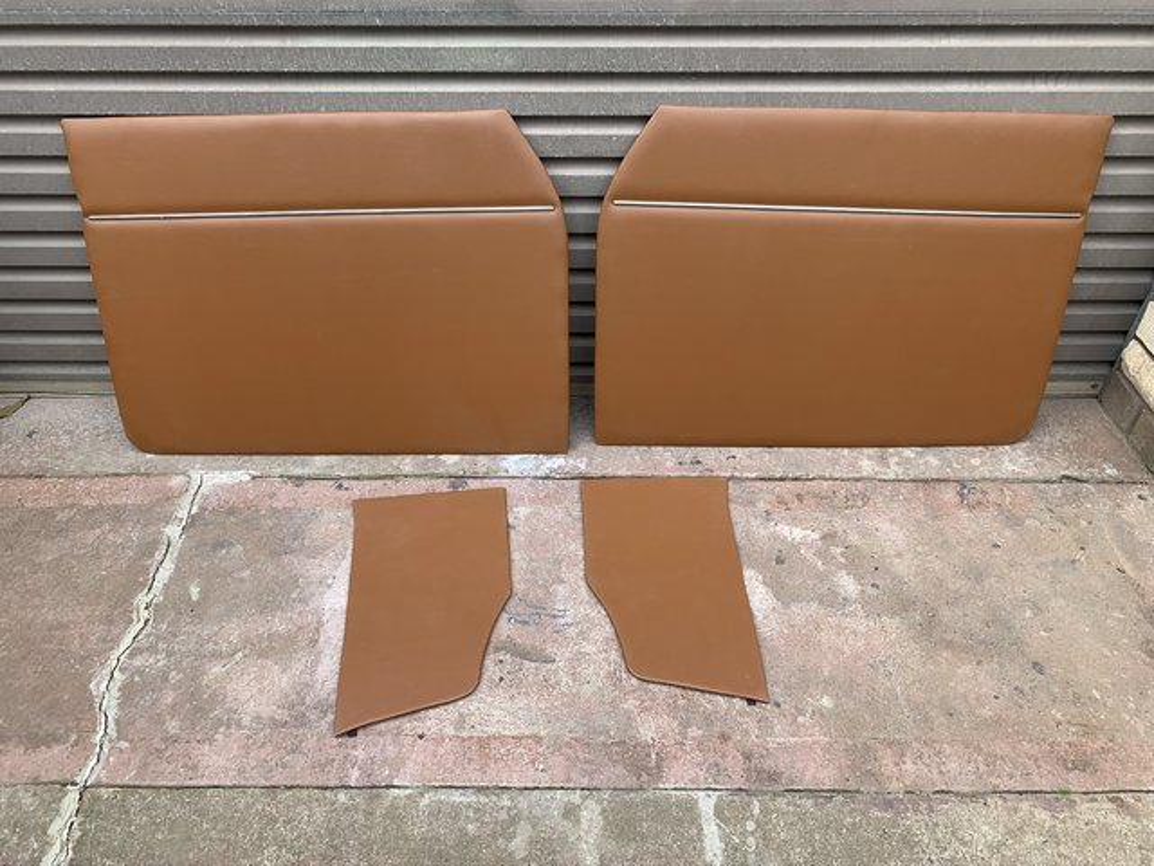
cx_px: 577
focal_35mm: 26
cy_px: 433
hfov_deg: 67.3
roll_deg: -0.2
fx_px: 867
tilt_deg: -39.0
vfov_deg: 53.1
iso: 25
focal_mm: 4.25
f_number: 1.8
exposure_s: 1/219
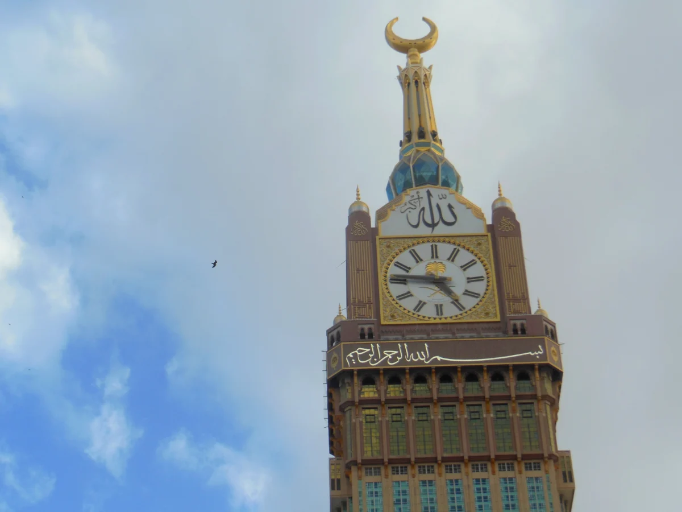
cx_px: 341
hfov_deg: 21.1
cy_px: 256
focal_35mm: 93
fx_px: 1832
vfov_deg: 15.9
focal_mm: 16.5
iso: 125
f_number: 5.6
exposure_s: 1/400
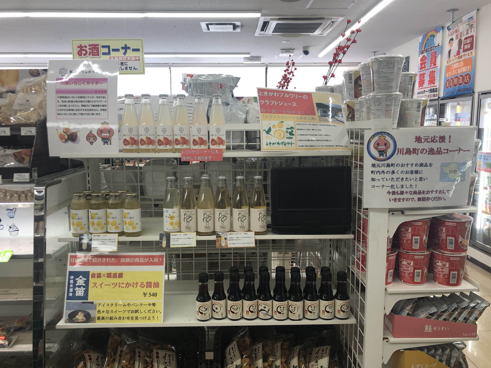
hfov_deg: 63.4
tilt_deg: -7.0
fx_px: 397
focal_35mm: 28
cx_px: 246
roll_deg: +1.5
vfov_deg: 49.7
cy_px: 184
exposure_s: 1/50
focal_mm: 4
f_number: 1.8
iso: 25
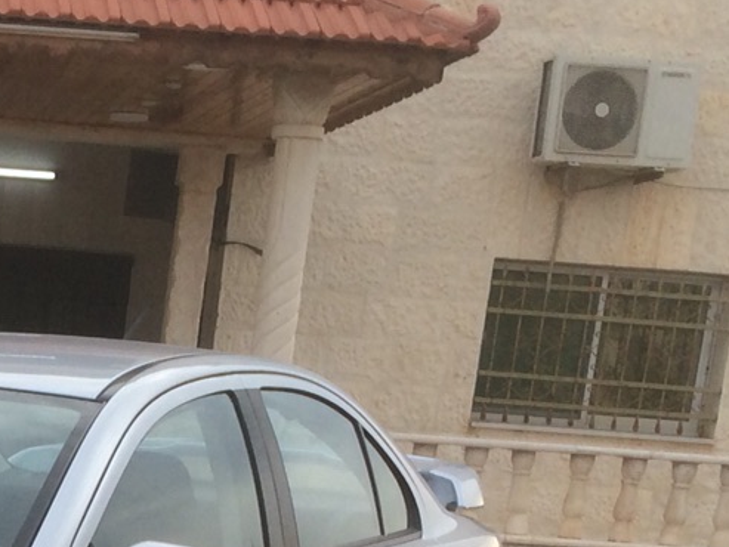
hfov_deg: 16.5
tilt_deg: -12.7
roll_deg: -4.6
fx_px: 2380
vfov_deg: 12.2
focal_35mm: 113
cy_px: 937
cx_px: -200
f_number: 2.2
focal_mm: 4.15
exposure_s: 1/363
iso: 32
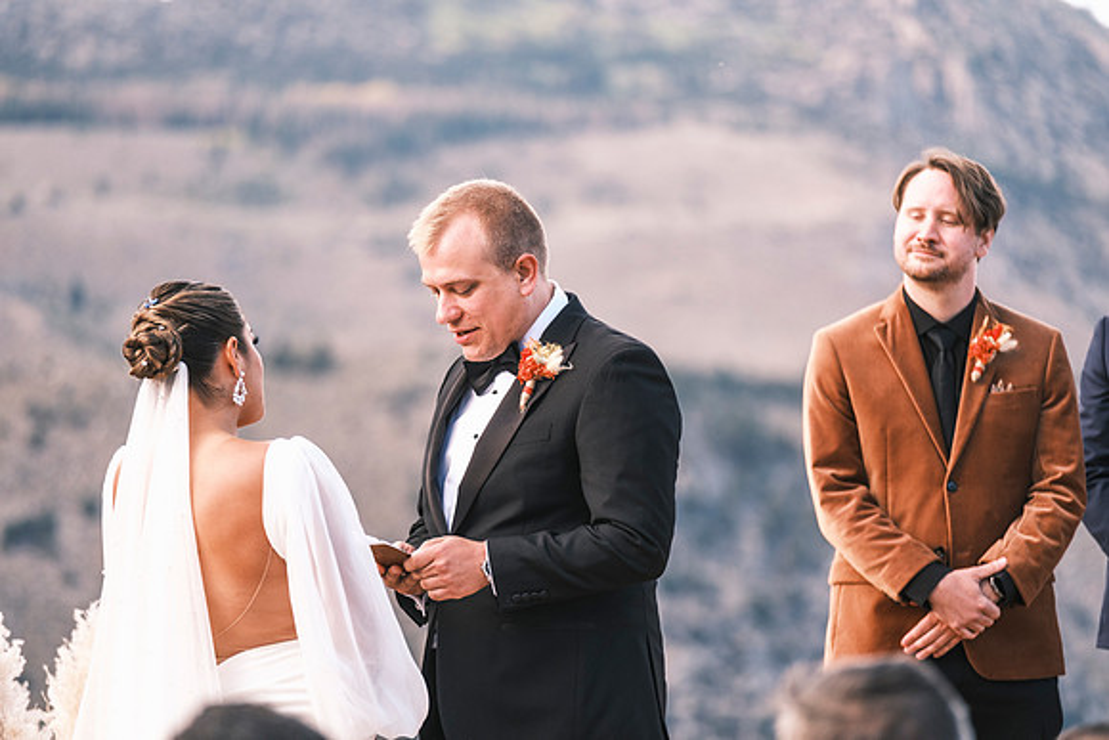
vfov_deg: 6.5
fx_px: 6470
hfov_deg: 9.8
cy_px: 370
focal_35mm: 210
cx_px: 554
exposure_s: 1/480
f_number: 2.8
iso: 400
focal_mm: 140
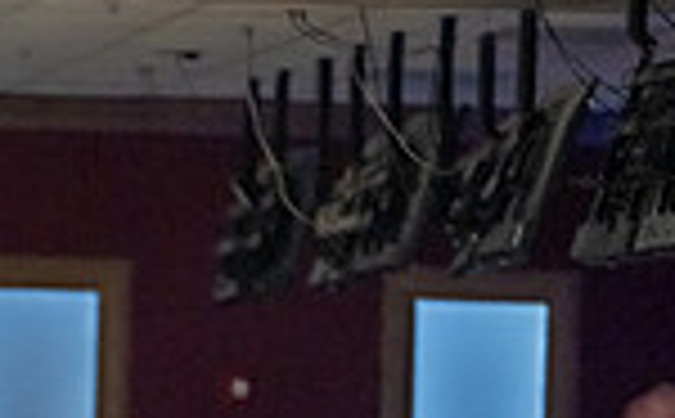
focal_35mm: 506
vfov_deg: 2.6
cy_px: 849
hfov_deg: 4.2
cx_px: 58
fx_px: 9287
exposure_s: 1/800
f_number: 3.5
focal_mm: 165
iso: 4000
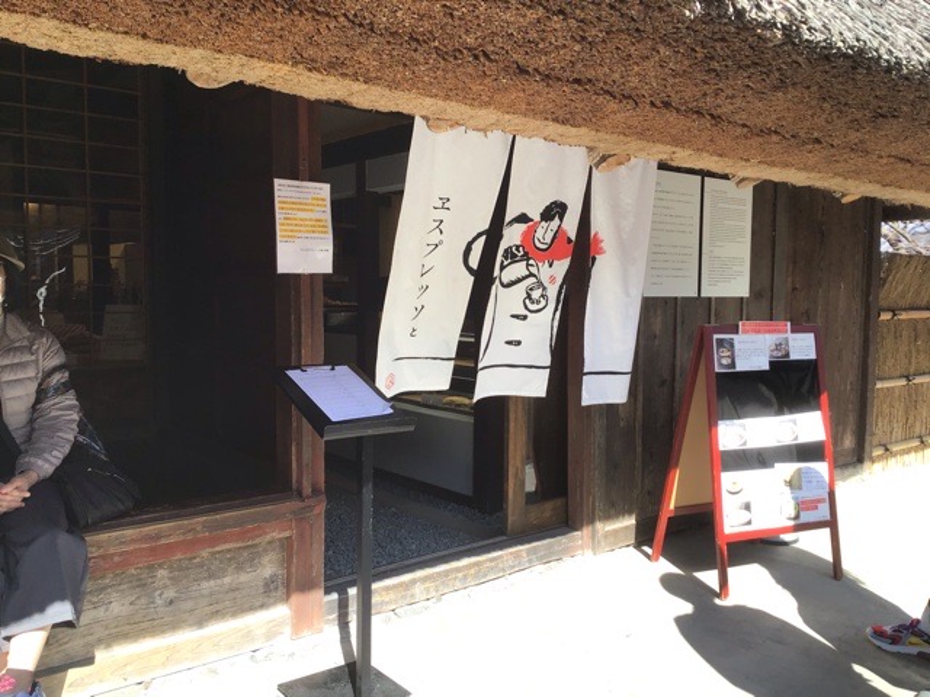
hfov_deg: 58.4
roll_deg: -0.9
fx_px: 833
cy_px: 348
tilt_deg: -5.3
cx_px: 465
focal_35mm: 31
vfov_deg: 45.4
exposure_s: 1/331
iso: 25
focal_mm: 3.3
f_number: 2.4
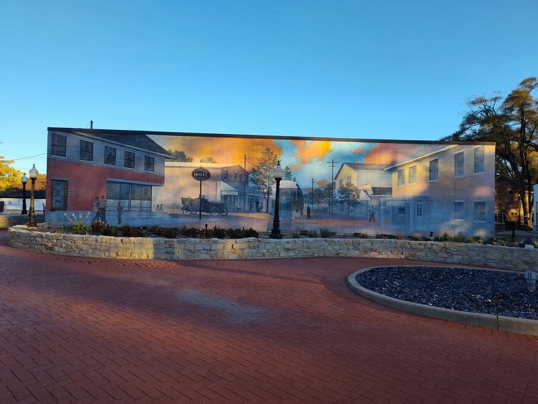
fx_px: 357
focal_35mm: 23
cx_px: 269
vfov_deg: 58.9
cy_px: 202
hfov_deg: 73.9
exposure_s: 1/417
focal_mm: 5.56
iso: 100
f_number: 1.8
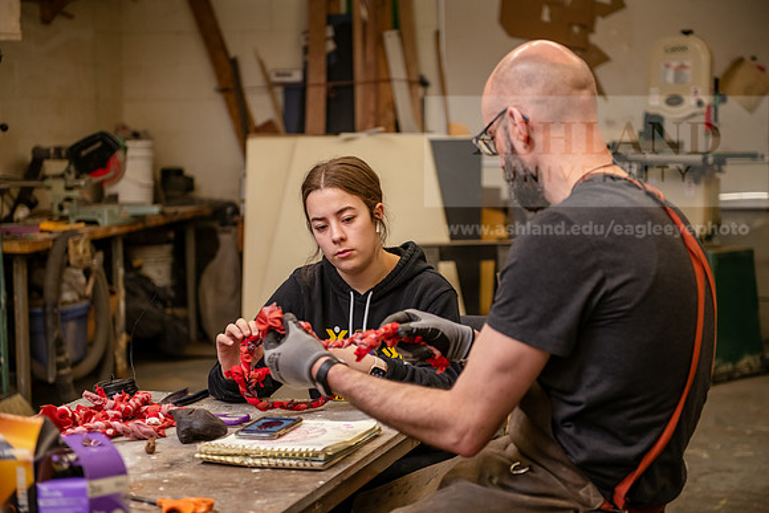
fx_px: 1496
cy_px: 256
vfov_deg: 19.5
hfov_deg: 28.8
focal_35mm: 70
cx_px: 384
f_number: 3.2
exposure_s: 1/200
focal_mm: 70
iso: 800
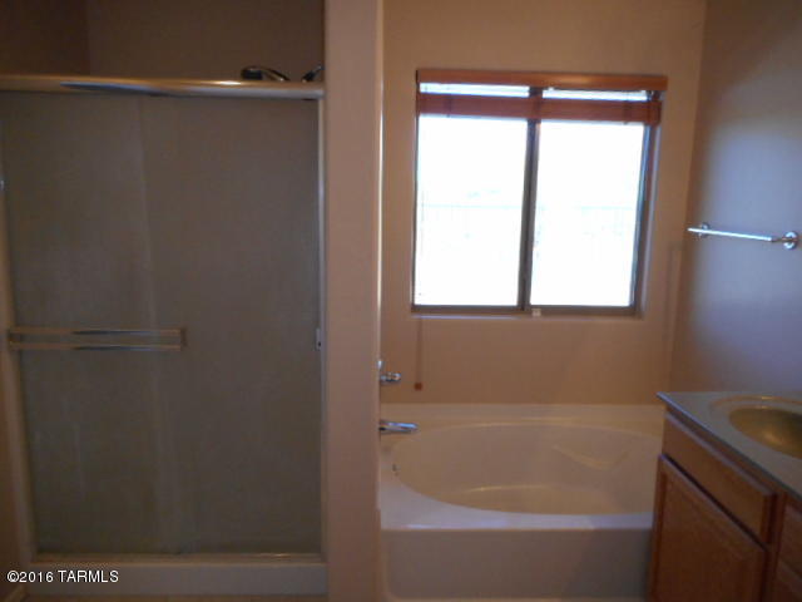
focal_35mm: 25
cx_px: 401
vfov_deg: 54.9
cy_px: 301
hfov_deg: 69.4
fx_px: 579
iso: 360
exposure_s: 1/30
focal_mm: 4.5
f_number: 3.7
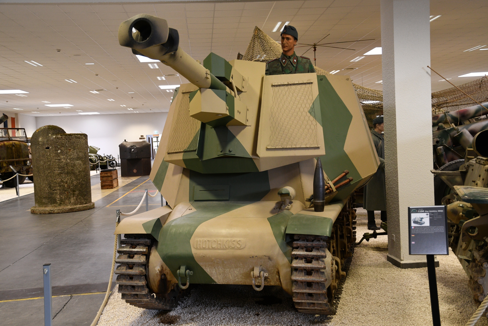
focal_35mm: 40
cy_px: 163
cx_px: 244
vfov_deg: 33.4
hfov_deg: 48.5
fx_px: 542
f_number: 4
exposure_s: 1/60
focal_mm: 27
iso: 800
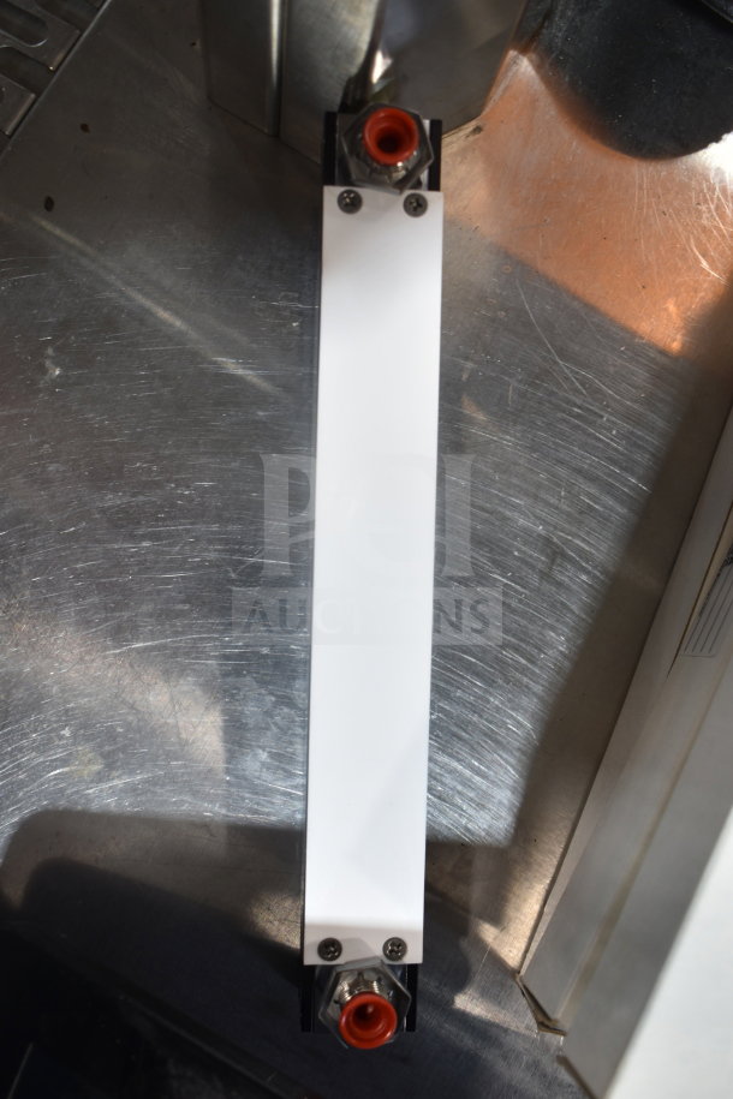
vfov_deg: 53.1
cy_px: 550
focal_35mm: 36
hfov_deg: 36.9
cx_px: 366
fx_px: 1099
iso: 200
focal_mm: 24
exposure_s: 1/40
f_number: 3.8
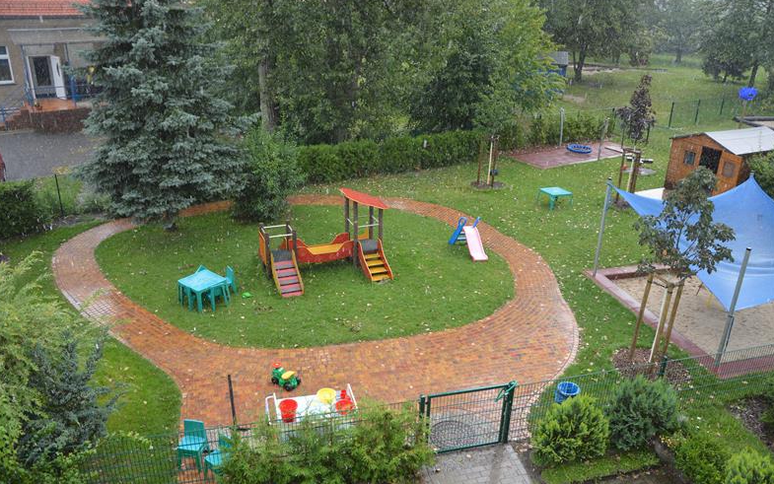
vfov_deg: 44.5
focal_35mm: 28
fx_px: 591
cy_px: 258
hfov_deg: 66.5
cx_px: 384
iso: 360
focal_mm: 18
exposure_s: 1/500
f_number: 3.5
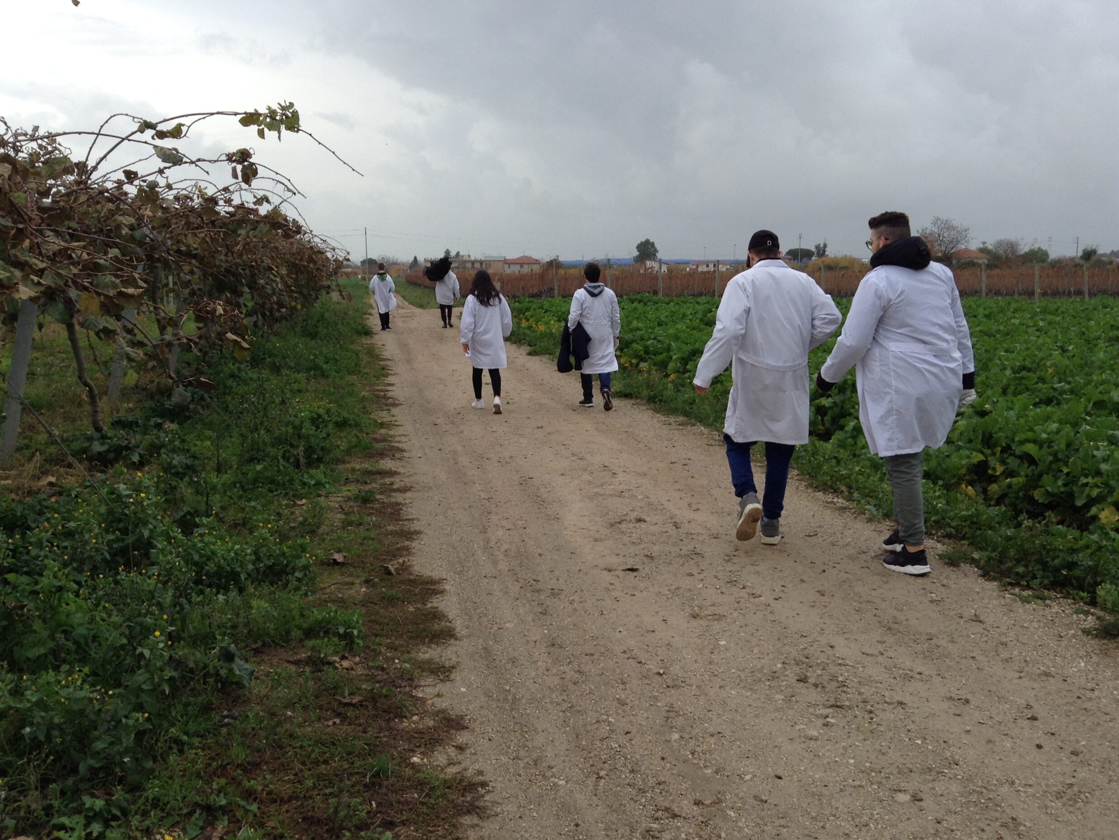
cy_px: 422
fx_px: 1099
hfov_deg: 53.9
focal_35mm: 34
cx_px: 542
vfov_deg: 41.8
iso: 25
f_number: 2.4
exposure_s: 1/262
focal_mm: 3.3
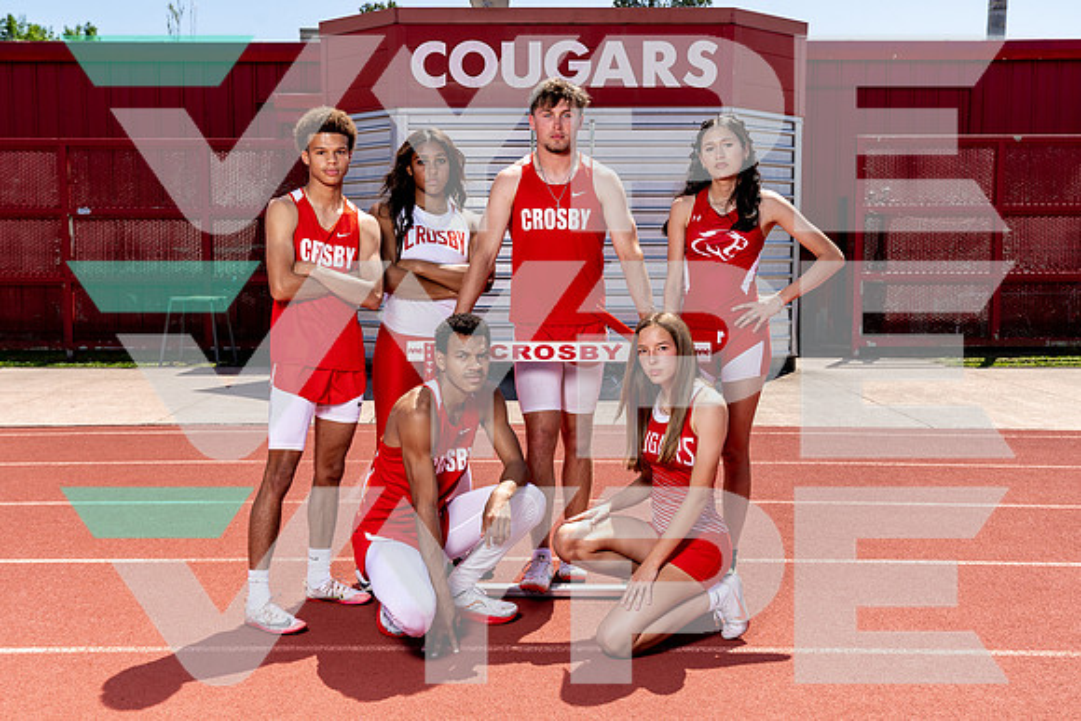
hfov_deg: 48.5
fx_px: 1201
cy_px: 363
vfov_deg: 33.4
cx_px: 522
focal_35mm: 40
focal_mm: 37
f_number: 8
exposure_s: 1/250
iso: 100
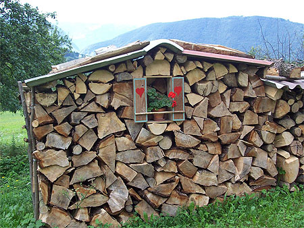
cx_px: 152
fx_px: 395
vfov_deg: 32.2
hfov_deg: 42.1
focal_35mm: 45
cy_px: 114
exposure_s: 1/210
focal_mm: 7.6
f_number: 3
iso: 80
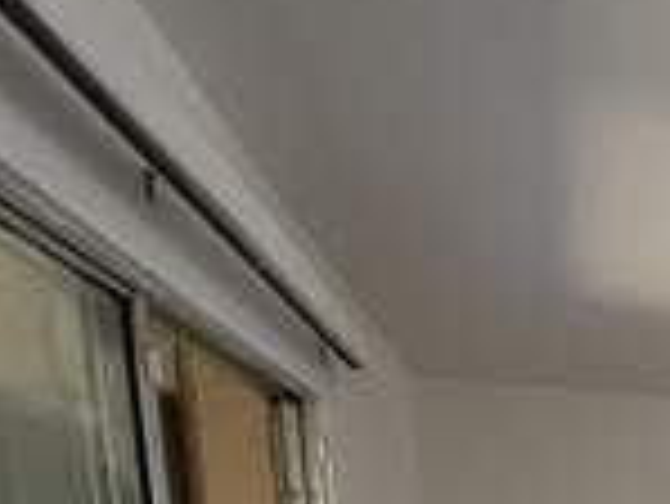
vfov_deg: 27.6
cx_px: 1070
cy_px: 632
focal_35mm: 45
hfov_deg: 26.2
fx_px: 872
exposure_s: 1/99
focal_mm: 2.22
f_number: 2.2
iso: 320
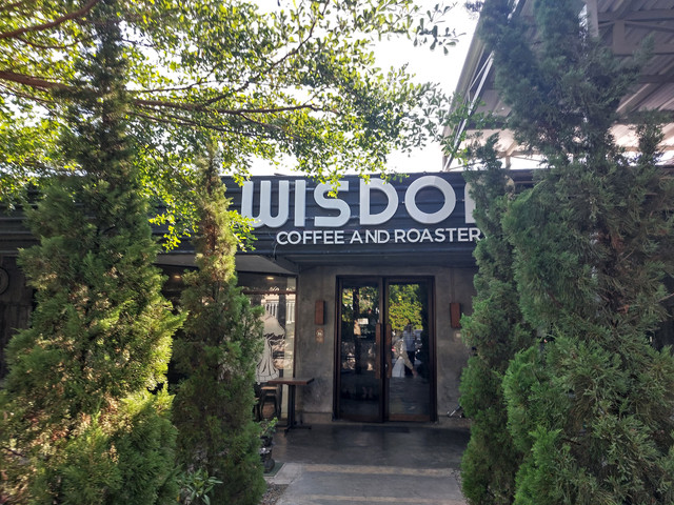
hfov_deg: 69.4
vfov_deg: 54.9
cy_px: 252
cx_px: 337
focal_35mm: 25
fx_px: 487
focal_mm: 5.23
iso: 25
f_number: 1.8
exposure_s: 1/138
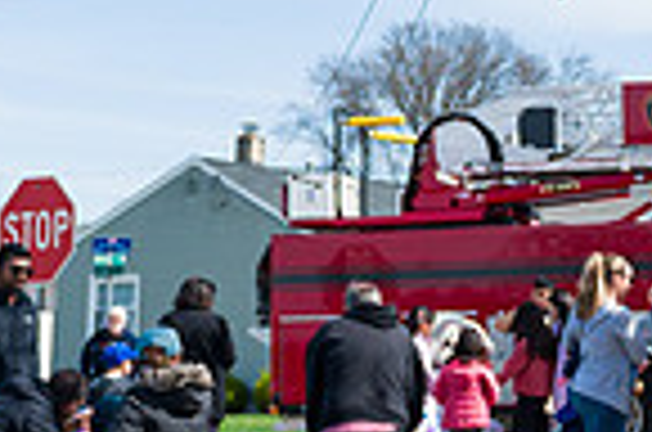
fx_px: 2241
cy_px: -14
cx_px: 697
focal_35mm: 124
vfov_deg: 10.9
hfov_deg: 16.1
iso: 200
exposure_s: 1/3200
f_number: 4
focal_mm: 31
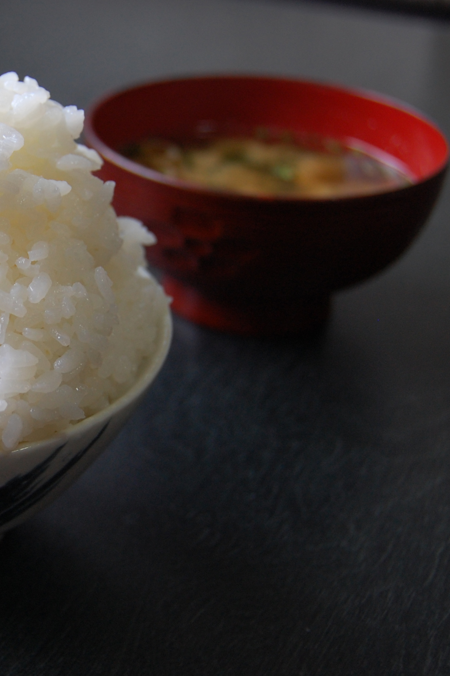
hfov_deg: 22.1
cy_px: 340
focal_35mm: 59
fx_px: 1107
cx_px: -2
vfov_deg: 33.9
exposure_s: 1/60
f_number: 4.2
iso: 400
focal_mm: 26
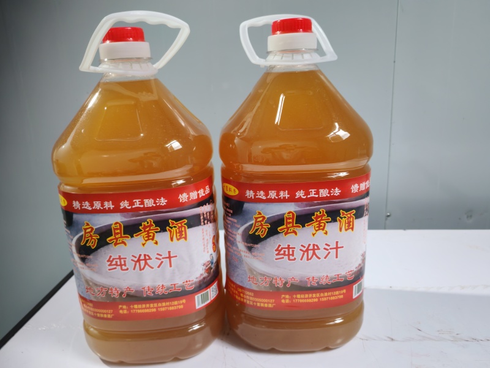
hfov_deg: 65.3
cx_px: 245
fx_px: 382
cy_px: 184
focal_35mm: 27
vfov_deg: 51.4
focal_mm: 5.52
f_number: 1.95
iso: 640
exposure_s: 1/30
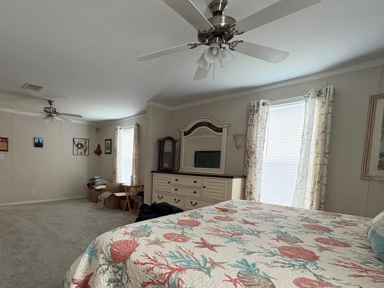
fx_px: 211
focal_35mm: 19
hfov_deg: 82.9
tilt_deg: -4.7
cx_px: 142
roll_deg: -1.2
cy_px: 178
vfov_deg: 67.7
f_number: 2.2
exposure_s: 1/60
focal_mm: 2.22
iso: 640
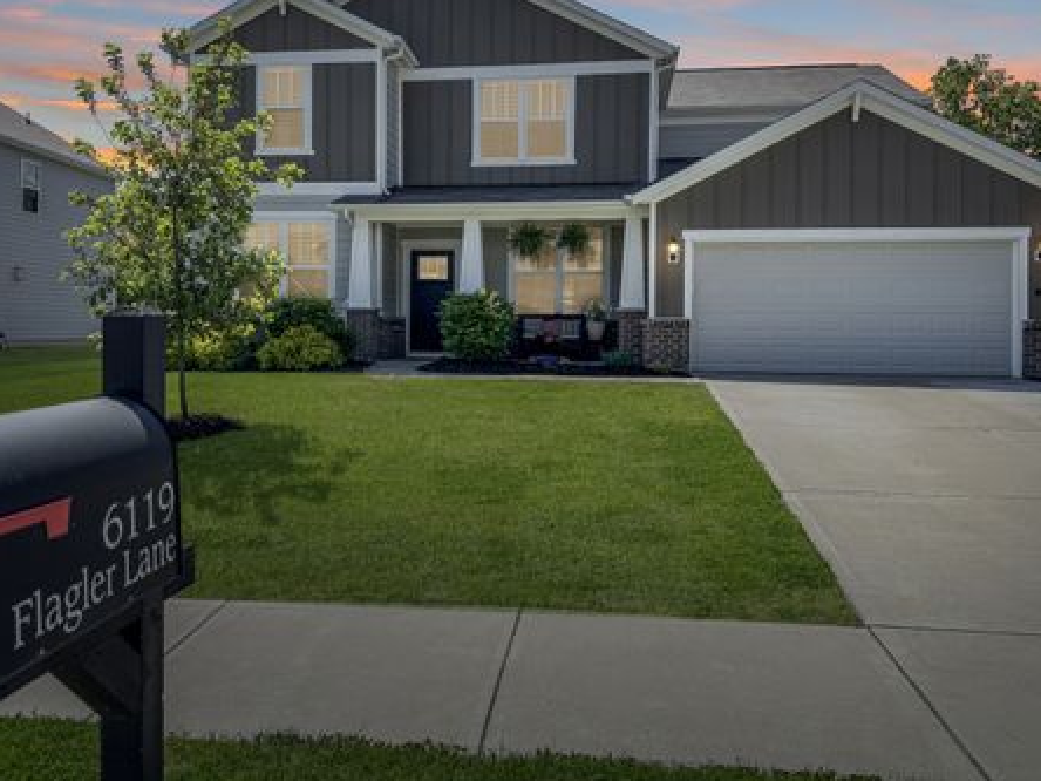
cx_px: 504
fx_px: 812
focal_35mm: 27
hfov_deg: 65.3
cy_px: 362
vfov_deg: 51.3
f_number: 1.78
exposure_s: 1/4950
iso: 80
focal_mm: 6.76
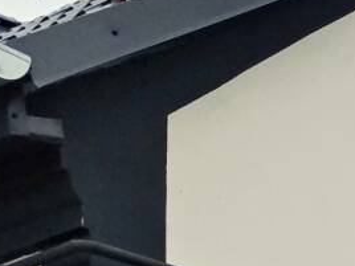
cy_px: 682
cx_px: 1021
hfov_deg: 8.2
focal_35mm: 208
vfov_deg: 6.7
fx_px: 2133
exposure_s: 1/469
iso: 100
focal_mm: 4.75
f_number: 1.8
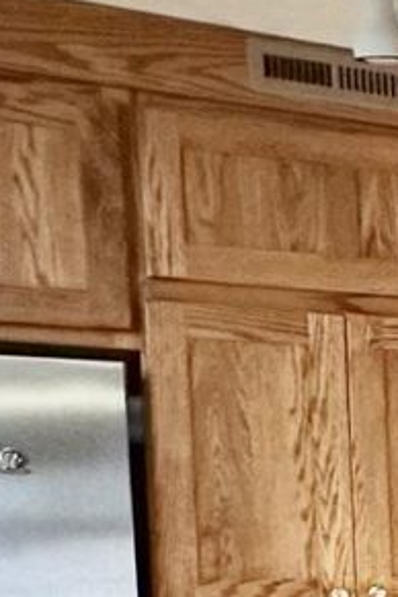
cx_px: 901
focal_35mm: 80
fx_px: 1327
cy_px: 669
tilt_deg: -2.9
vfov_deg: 23.7
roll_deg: +0.2
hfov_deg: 13.4
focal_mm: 2.22
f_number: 2.2
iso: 400
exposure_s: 1/60
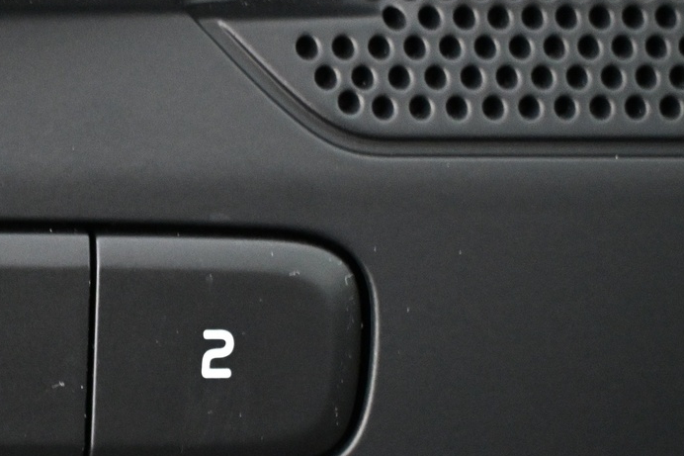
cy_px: 410
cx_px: -60
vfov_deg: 14.0
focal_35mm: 97
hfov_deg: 20.2
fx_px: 1835
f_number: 4.5
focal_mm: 27.5
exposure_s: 1/15
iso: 4000
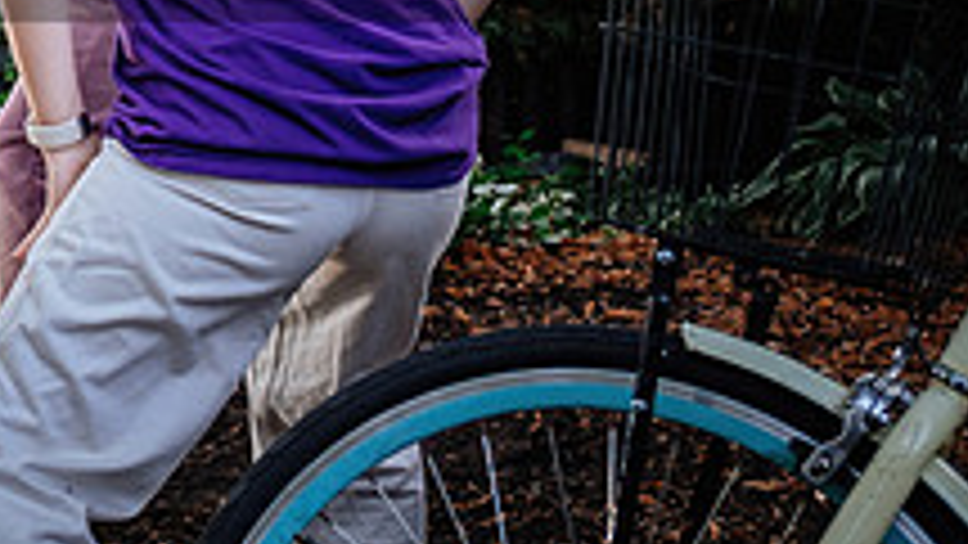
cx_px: -302
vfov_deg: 10.4
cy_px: -209
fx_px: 2901
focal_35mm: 113
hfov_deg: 17.7
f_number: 2.8
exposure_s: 1/125
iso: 400
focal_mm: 26.6
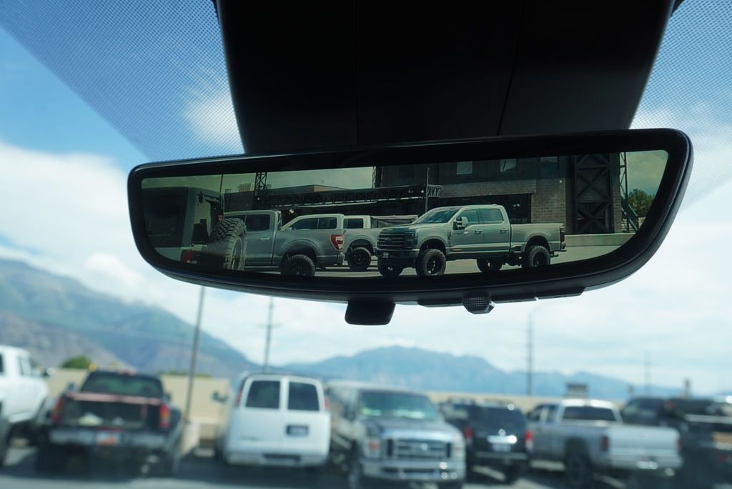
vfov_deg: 41.8
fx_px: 641
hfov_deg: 59.5
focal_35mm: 32
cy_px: 244
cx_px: 366
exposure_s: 1/125
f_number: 9
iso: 100
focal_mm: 21
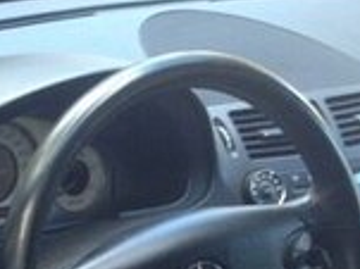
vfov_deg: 9.8
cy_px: 456
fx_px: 1496
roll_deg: -1.7
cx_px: -150
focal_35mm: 144
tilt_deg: -27.6
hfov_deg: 13.1
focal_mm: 4.12
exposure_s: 1/20
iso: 50
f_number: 2.4
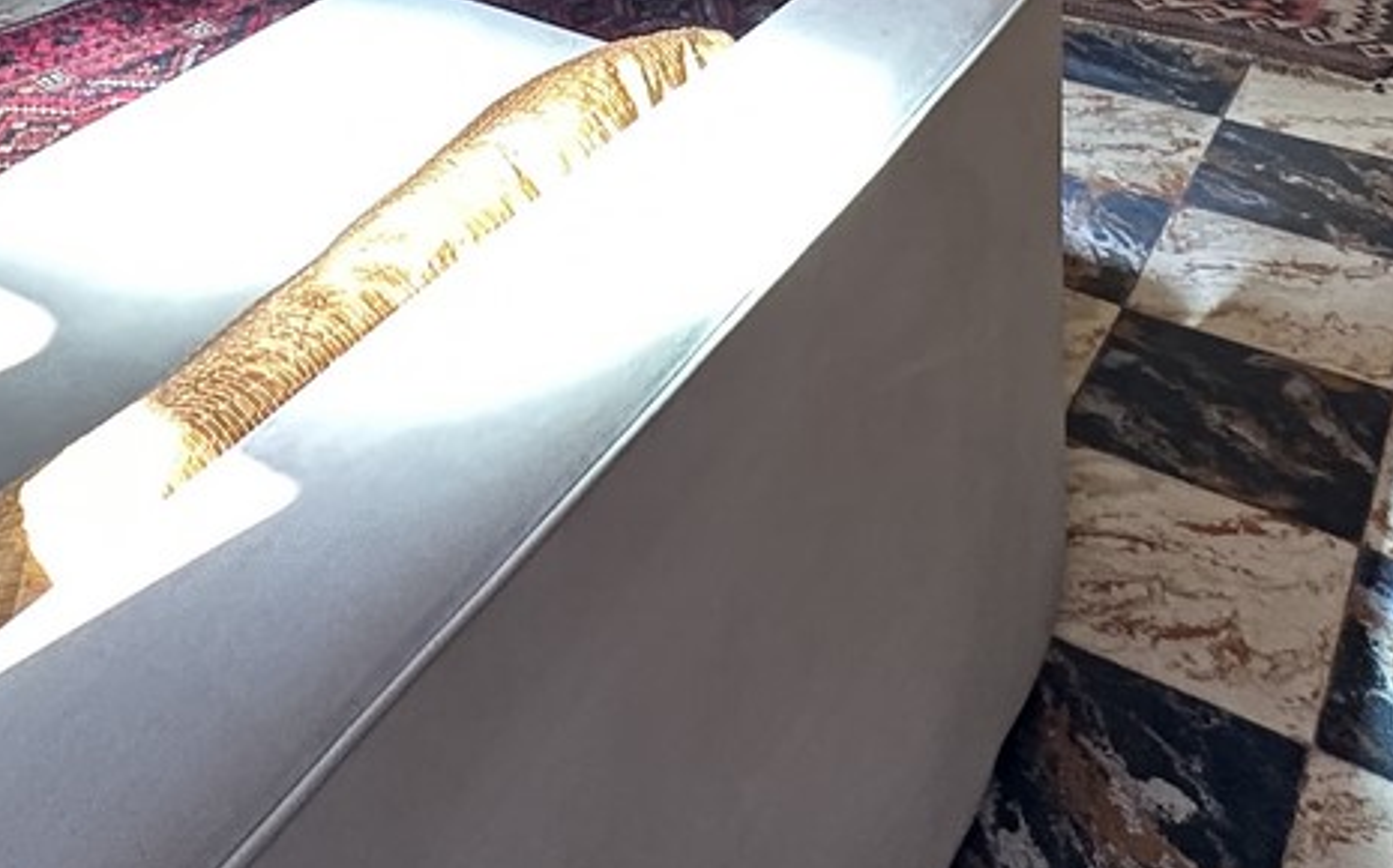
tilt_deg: +0.1
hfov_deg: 42.8
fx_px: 1745
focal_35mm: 46
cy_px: -685
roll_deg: +0.4
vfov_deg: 20.2
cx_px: 446
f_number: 2.2
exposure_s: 1/50
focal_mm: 2.22
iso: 200
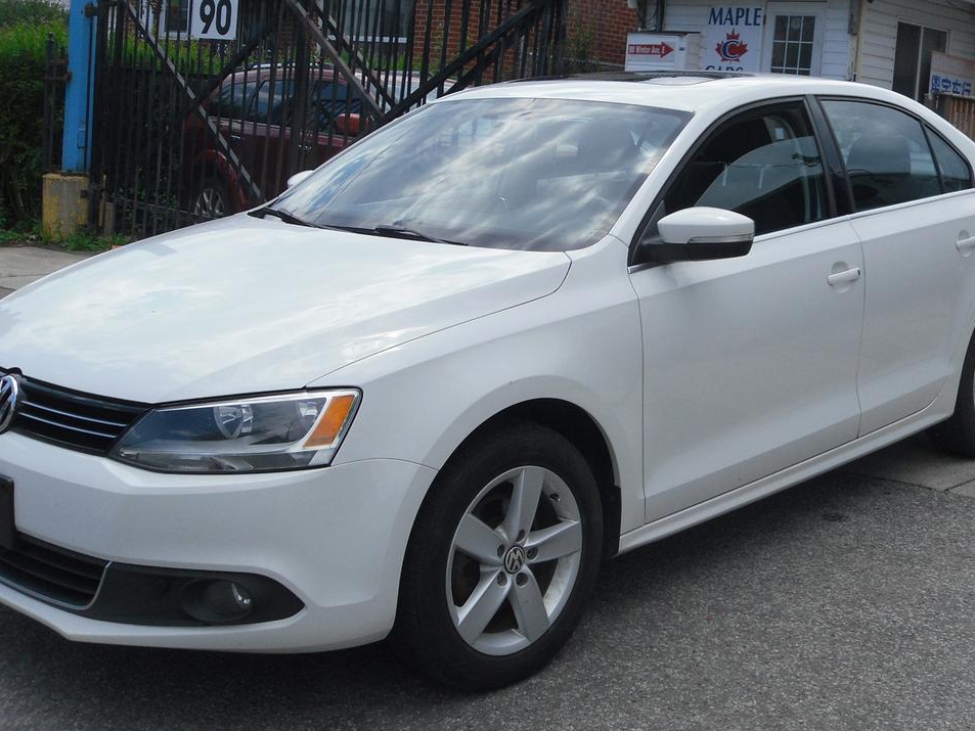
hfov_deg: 40.4
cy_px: 261
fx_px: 1324
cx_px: 543
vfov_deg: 30.7
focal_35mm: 47
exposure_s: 1/189
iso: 80
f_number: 8.2
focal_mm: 6.3
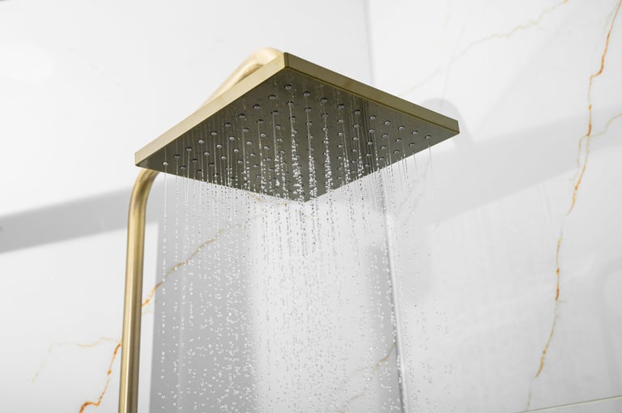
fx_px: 690
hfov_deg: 48.5
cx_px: 311
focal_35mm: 40
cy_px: 206
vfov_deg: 33.3
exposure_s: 1/125
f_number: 8
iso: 250
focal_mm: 40
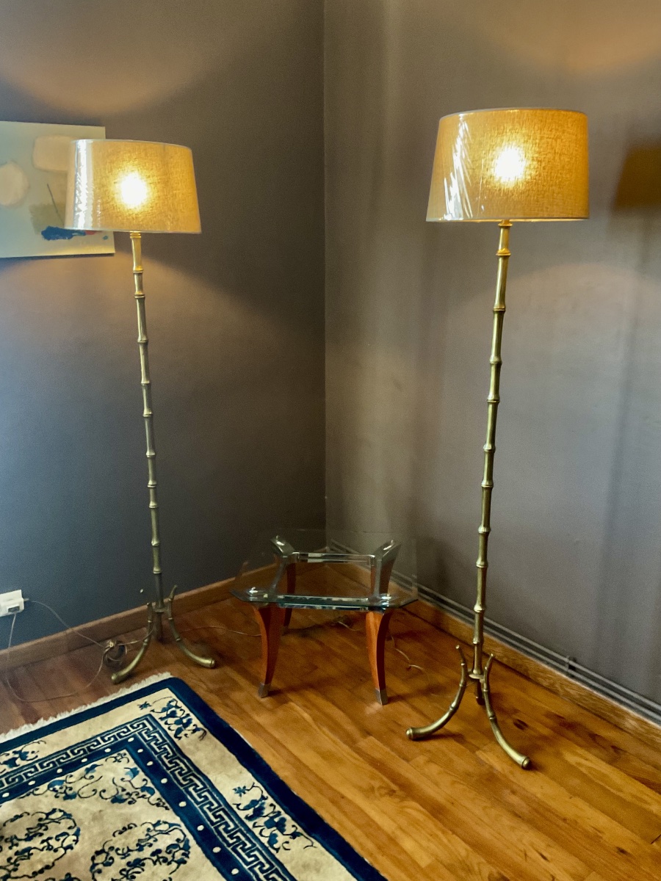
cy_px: 440
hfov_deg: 48.2
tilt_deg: -14.0
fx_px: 738
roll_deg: +0.7
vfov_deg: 61.7
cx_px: 330
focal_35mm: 29
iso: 200
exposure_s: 1/33
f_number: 1.8
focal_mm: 3
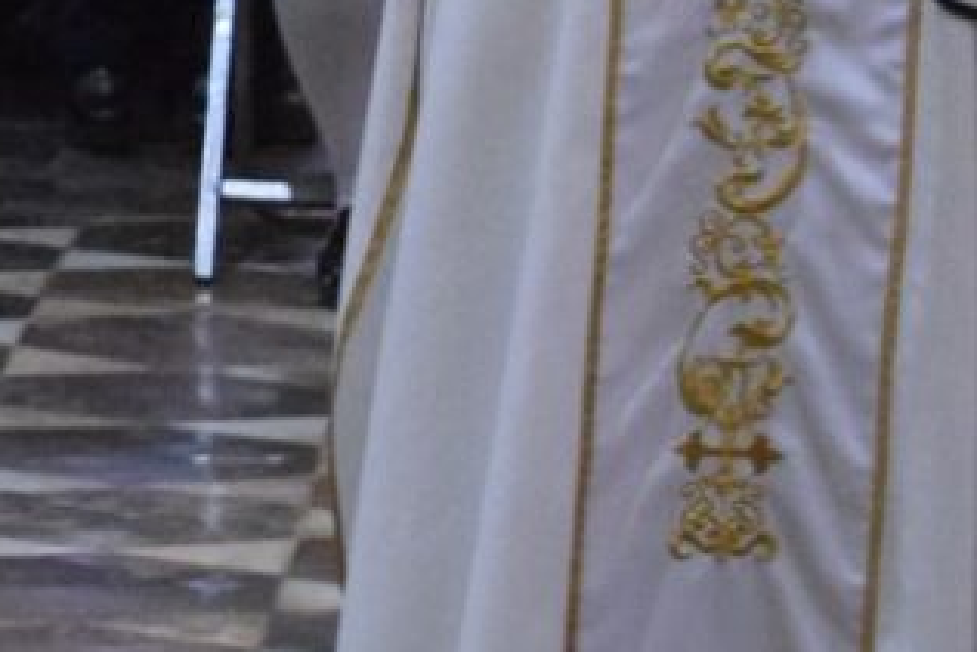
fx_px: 11336
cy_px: -635
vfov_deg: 3.3
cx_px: -306
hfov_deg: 4.9
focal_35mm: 418
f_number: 5.6
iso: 5000
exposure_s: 1/60
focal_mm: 55
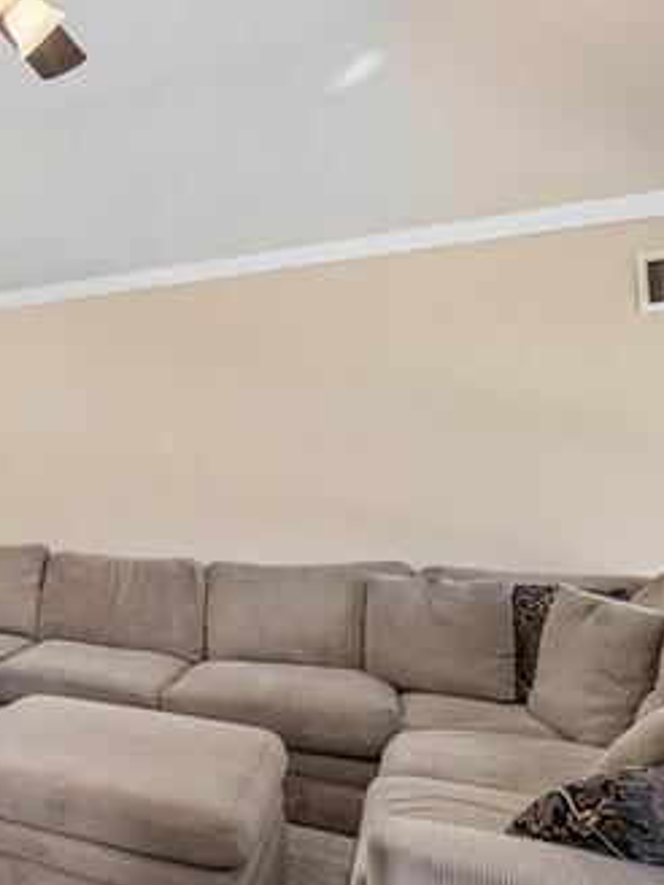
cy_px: 488
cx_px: -194
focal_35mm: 30
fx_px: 767
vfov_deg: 59.8
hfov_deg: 34.0
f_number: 8
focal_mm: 16
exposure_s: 1/8
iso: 400
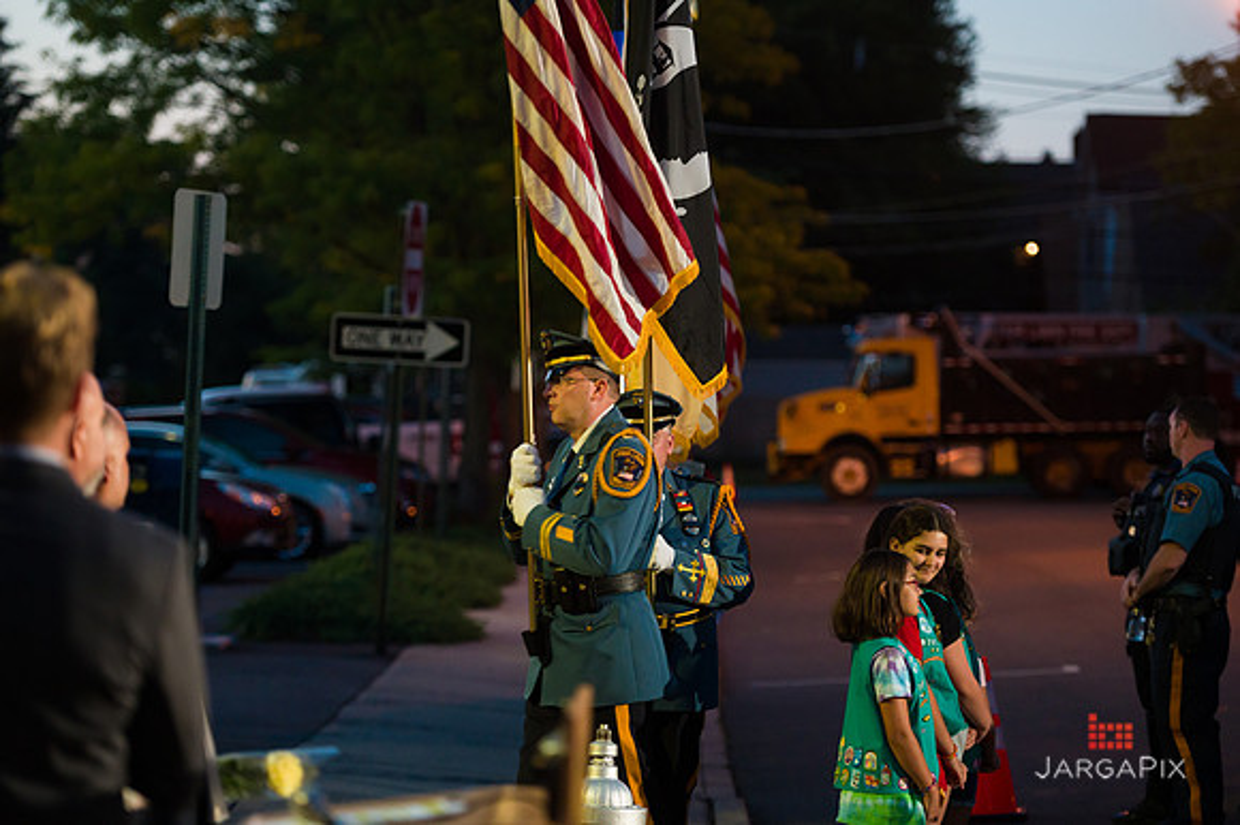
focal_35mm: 116
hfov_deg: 17.7
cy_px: 412
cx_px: 620
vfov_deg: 11.8
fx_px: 3993
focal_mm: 116
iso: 3200
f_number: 3.2
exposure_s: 1/100
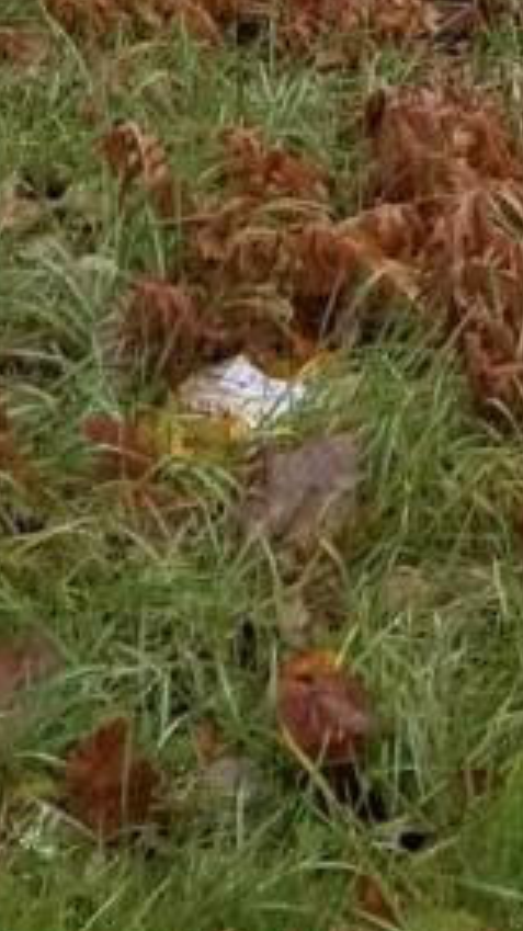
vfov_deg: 9.6
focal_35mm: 200
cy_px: -1309
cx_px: 428
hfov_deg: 6.1
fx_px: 4935
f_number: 1.7
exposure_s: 1/483
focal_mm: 4.25
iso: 50
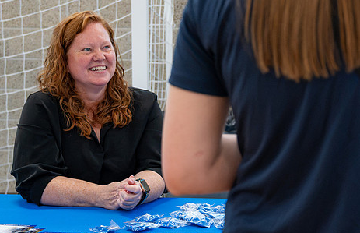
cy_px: 132
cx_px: 220
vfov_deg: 15.2
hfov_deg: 23.3
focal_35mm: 88
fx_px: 872
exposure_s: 1/250
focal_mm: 43
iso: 2000
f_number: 4
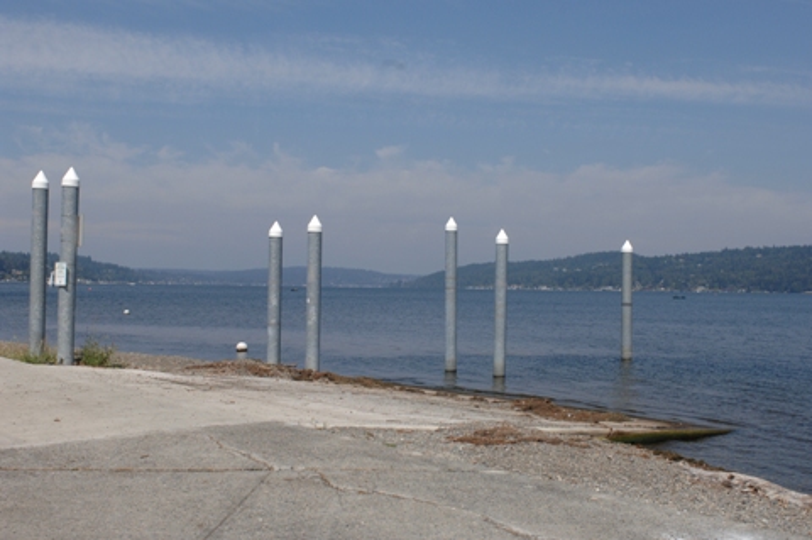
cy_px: 270
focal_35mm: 42
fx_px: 946
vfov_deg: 31.8
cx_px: 406
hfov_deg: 46.4
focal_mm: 28
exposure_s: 1/500
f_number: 11
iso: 200
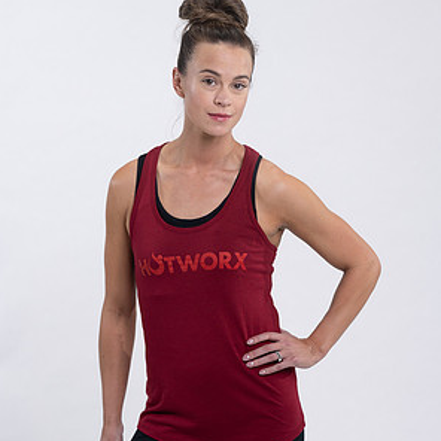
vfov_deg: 15.8
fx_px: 1585
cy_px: 222
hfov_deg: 15.8
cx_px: 220
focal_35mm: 110
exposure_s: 1/125
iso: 200
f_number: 4
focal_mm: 85
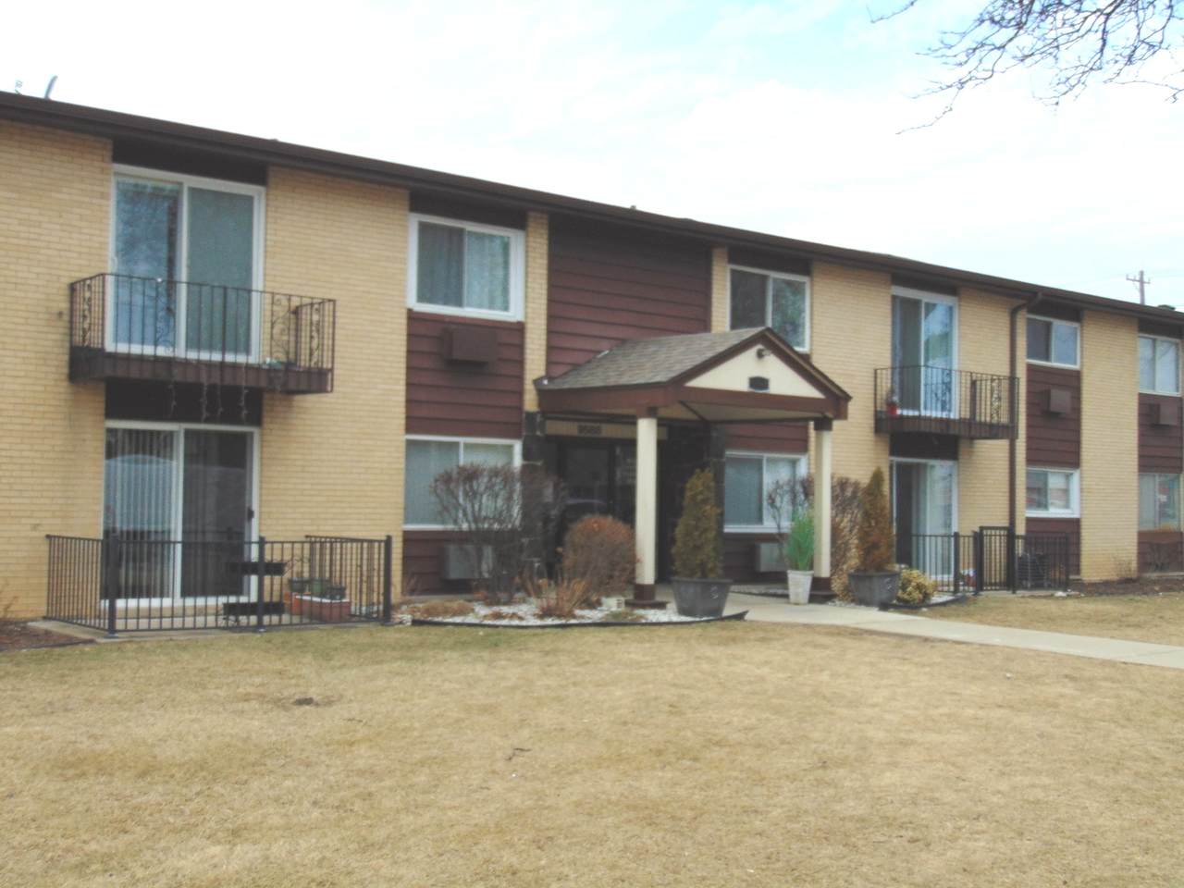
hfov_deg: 44.8
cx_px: 592
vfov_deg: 34.3
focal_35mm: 42
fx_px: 1437
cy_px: 444
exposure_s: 1/800
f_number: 3.3
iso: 80
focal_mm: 7.6
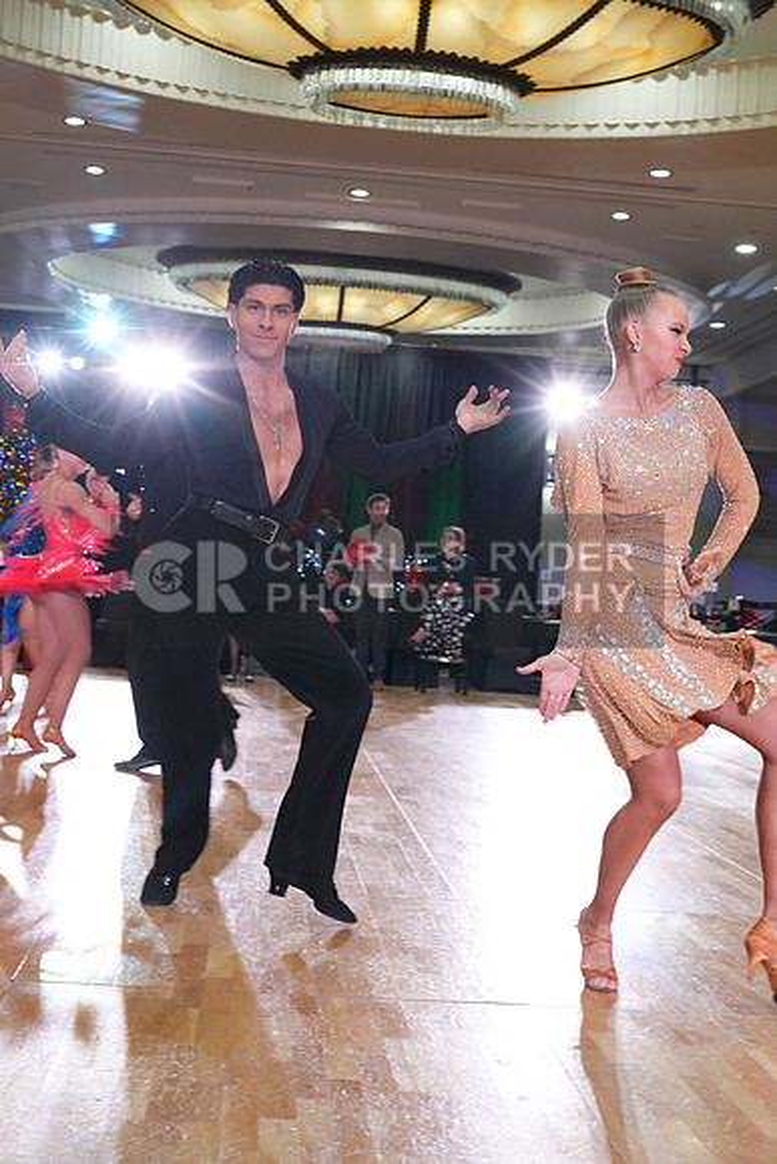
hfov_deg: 29.3
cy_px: 582
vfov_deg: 42.7
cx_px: 388
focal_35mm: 46
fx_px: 1488
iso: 4000
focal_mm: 46
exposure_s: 1/200
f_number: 7.1
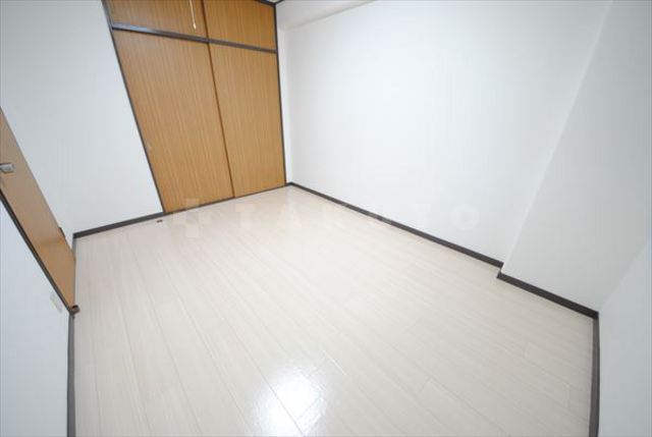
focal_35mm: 12
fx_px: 218
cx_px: 326
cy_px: 218
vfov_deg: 90.2
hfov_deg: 112.5
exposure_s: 1/20
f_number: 4.5
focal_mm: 8
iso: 800
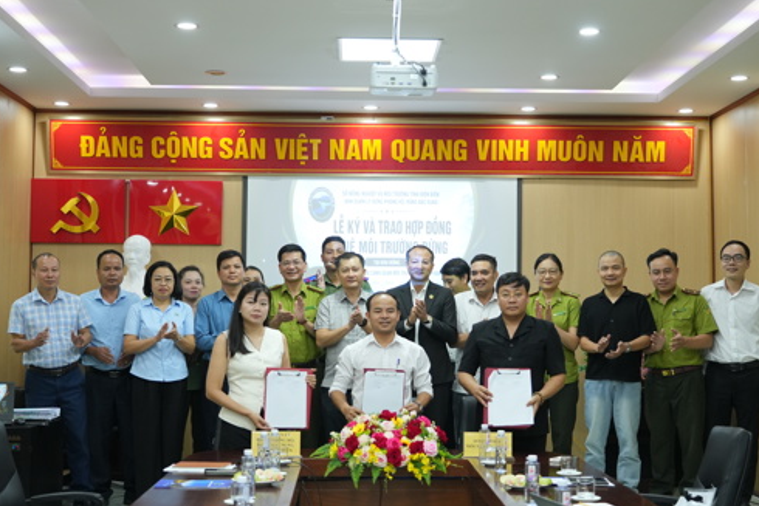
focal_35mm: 54
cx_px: 387
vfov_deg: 25.1
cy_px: 262
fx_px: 1139
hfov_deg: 36.9
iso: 2500
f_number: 4
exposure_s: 1/200
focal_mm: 49
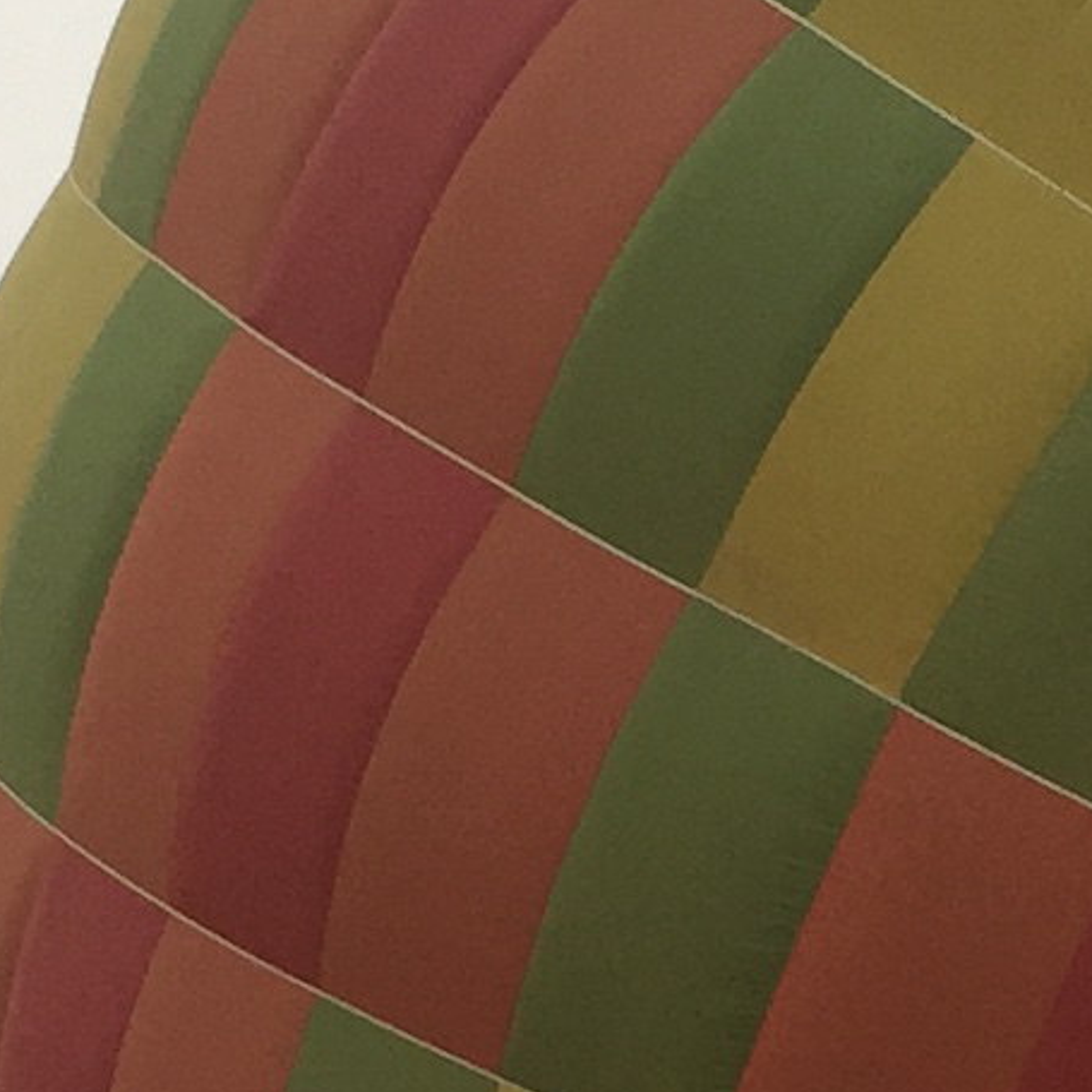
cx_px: 1445
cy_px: 1356
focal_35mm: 184
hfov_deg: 9.3
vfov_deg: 9.4
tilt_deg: +8.7
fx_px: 6567
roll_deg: +0.5
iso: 50
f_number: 2.2
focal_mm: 4.15
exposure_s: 1/100
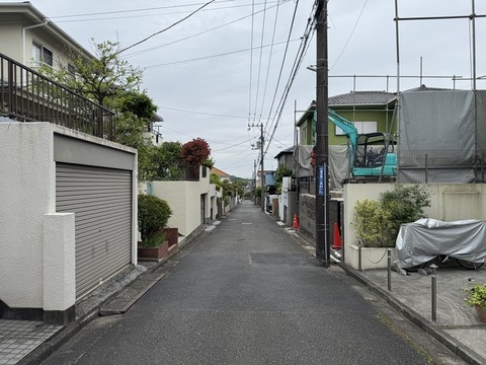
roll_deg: +0.2
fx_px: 337
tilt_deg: +0.9
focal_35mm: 24
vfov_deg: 56.8
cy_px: 182
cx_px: 243
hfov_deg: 71.6
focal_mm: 6.76
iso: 80
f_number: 1.78
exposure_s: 1/1869
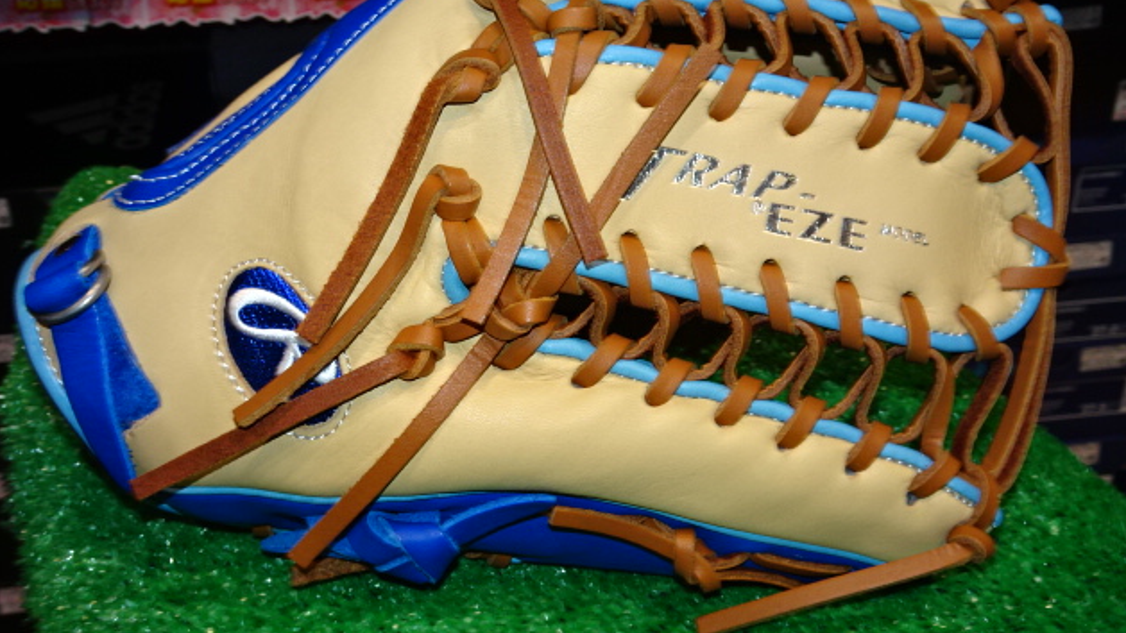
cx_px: 555
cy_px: 247
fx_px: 1224
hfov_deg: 49.4
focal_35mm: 41
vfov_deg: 28.9
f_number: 4
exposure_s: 1/40
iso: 125
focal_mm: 6.37
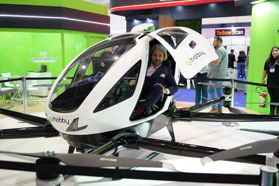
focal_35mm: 35
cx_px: 140
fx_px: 271
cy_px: 93
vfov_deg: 37.8
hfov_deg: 54.4
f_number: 2.8
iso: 2500
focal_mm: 35
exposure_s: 1/160
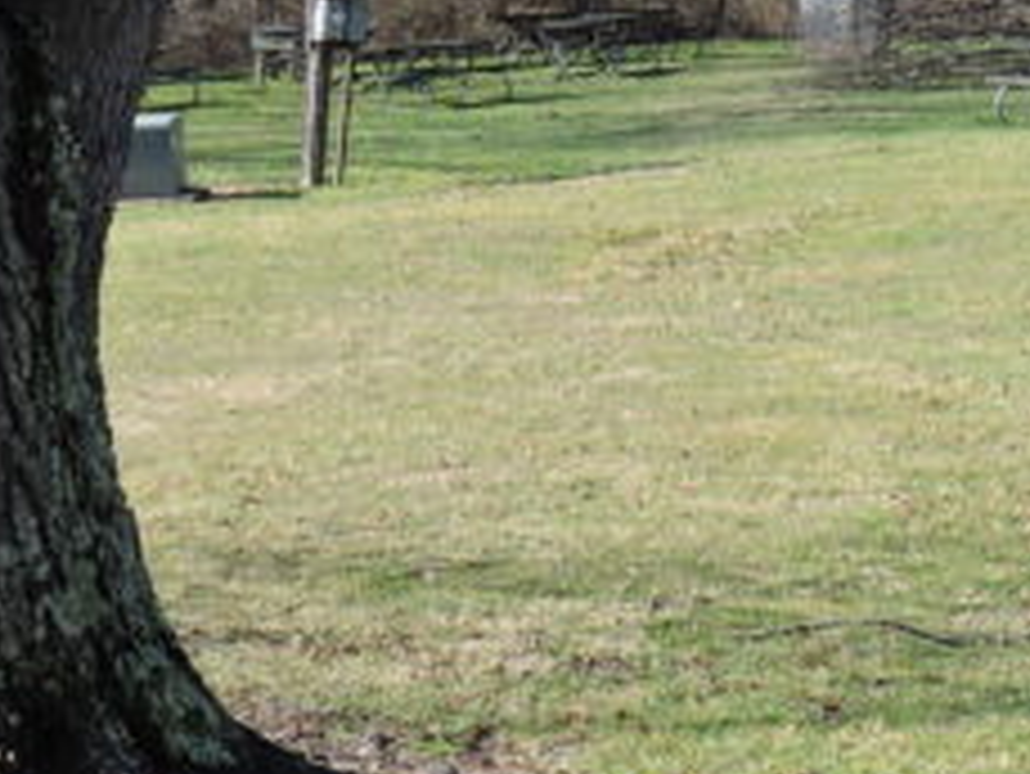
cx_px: 1046
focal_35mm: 137
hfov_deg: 14.2
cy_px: 22
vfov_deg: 10.8
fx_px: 4079
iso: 100
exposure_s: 1/320
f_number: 3.5
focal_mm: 8.4
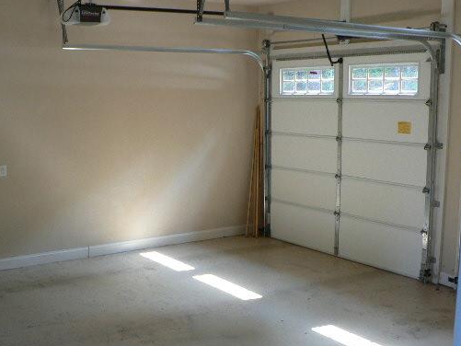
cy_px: 216
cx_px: 202
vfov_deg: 31.4
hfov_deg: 41.2
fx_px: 613
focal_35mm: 46
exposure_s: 1/30
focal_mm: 6
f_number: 2.8
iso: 150
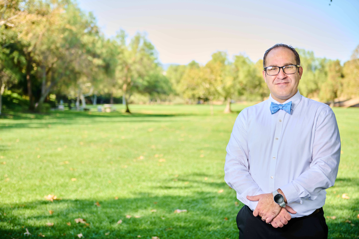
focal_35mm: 55
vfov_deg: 24.6
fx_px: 548
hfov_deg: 36.2
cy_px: 120
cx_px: 180
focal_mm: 55
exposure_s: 1/200
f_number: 3.2
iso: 100
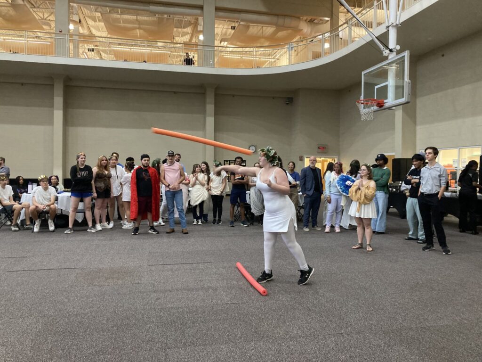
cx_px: 241
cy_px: 181
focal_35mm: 28
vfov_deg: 49.7
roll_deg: -0.1
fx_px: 390
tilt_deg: +0.6
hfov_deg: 63.4
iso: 250
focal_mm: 3.99
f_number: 1.8
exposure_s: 1/40
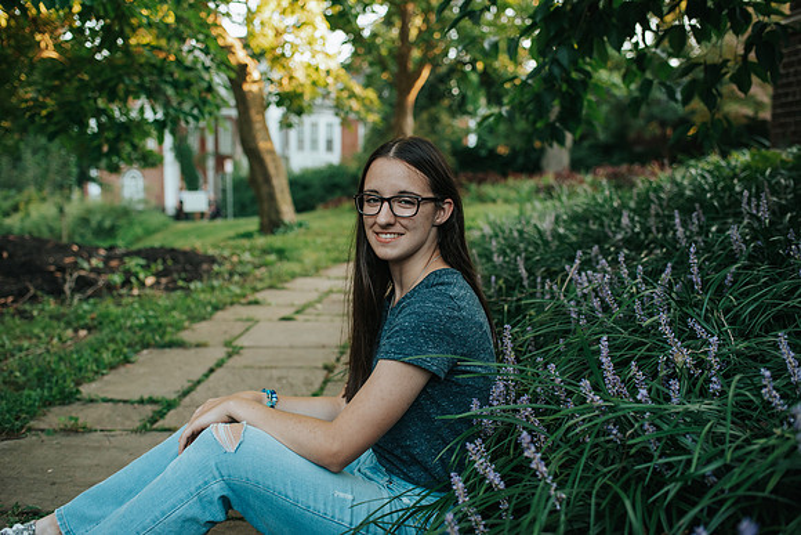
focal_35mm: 35
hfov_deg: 54.4
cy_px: 268
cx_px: 400
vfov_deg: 37.9
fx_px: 779
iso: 1000
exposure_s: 1/640
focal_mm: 35
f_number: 2.8
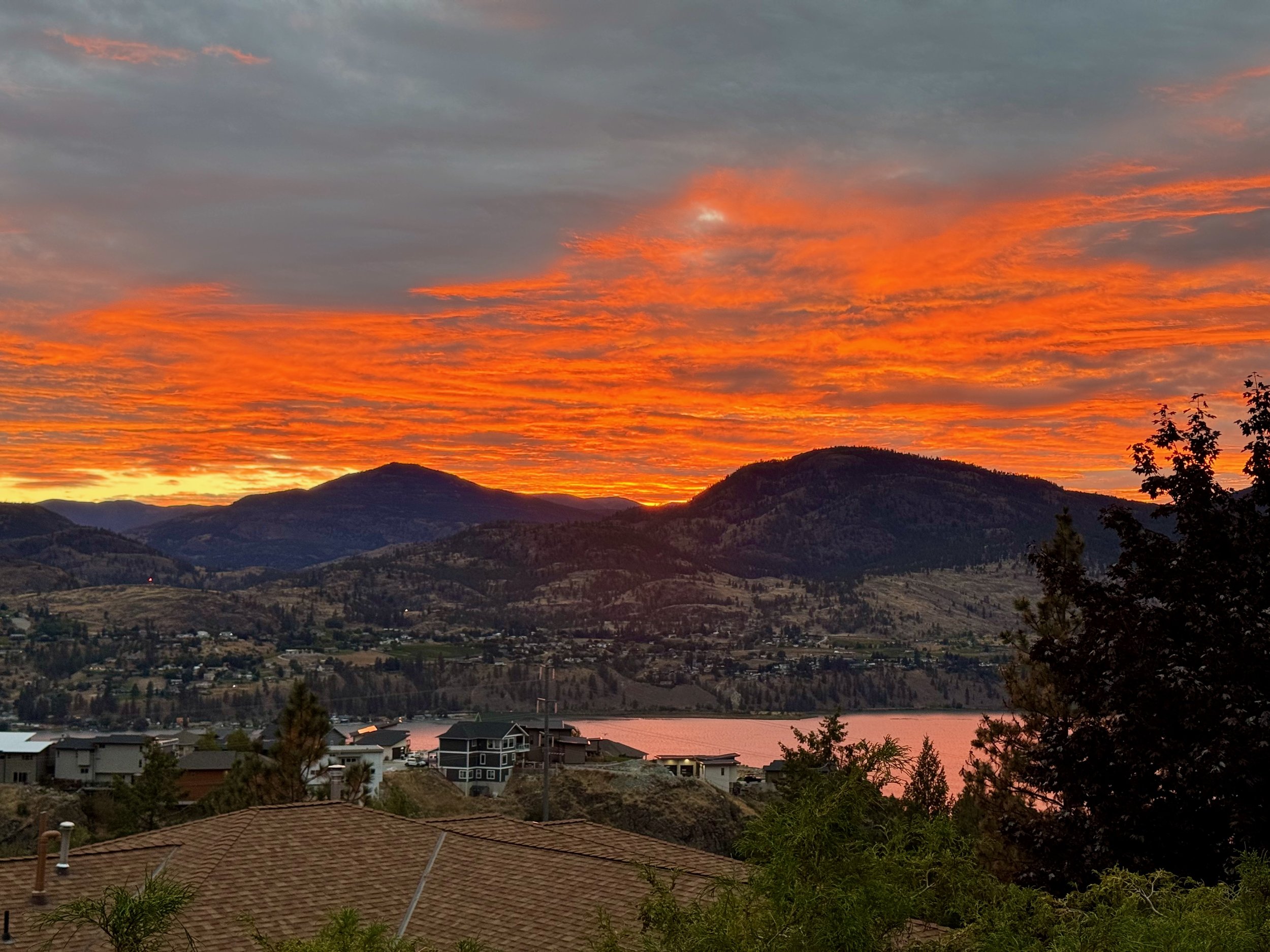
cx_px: 635
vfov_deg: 30.3
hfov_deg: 39.7
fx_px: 1761
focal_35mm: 48
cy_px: 476
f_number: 1.78
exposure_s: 1/121
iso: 64
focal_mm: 6.76
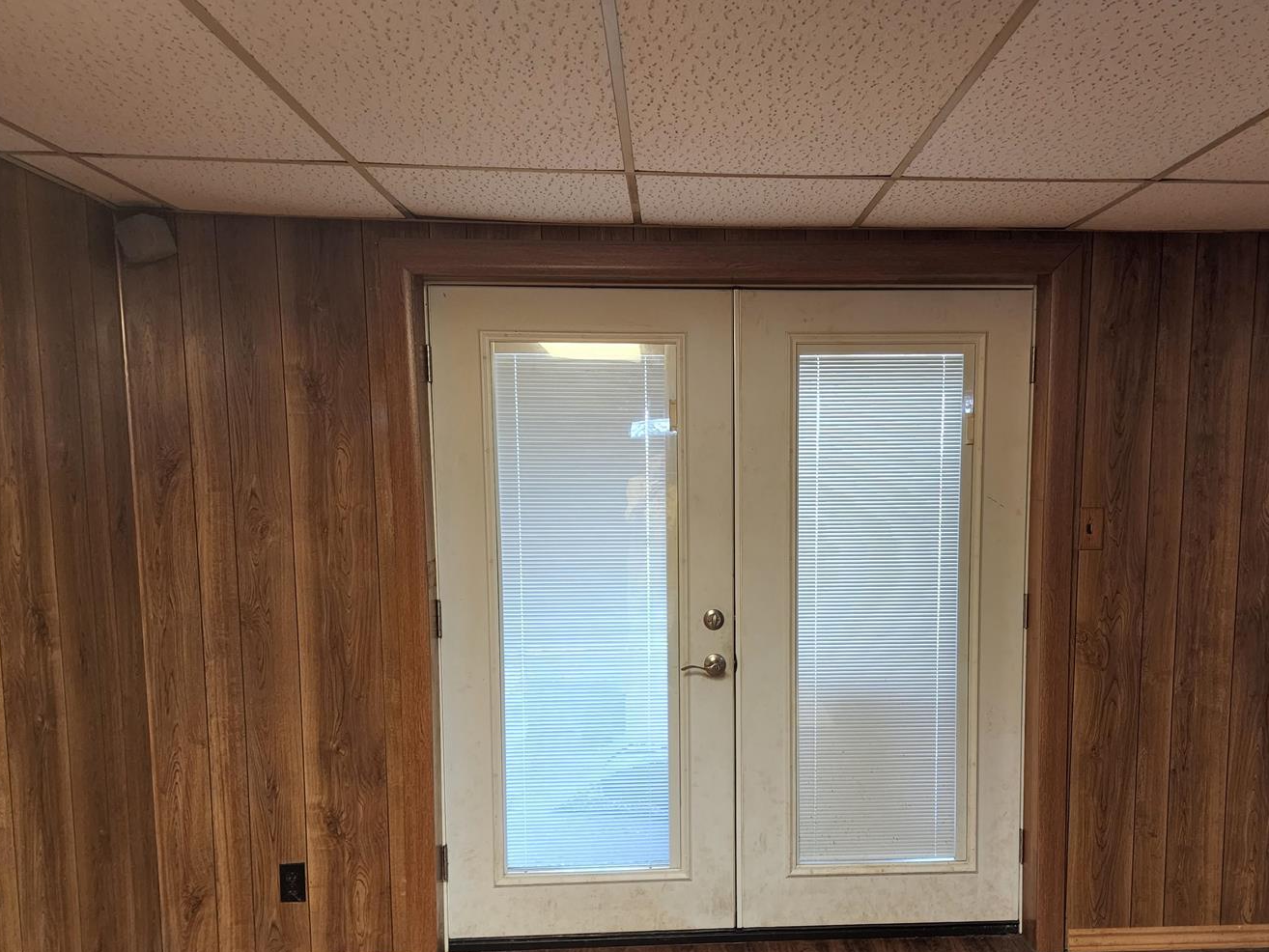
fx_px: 1027
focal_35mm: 28
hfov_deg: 63.1
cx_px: 730
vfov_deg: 49.5
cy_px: 563
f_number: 1.8
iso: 320
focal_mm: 6.4
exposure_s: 1/120
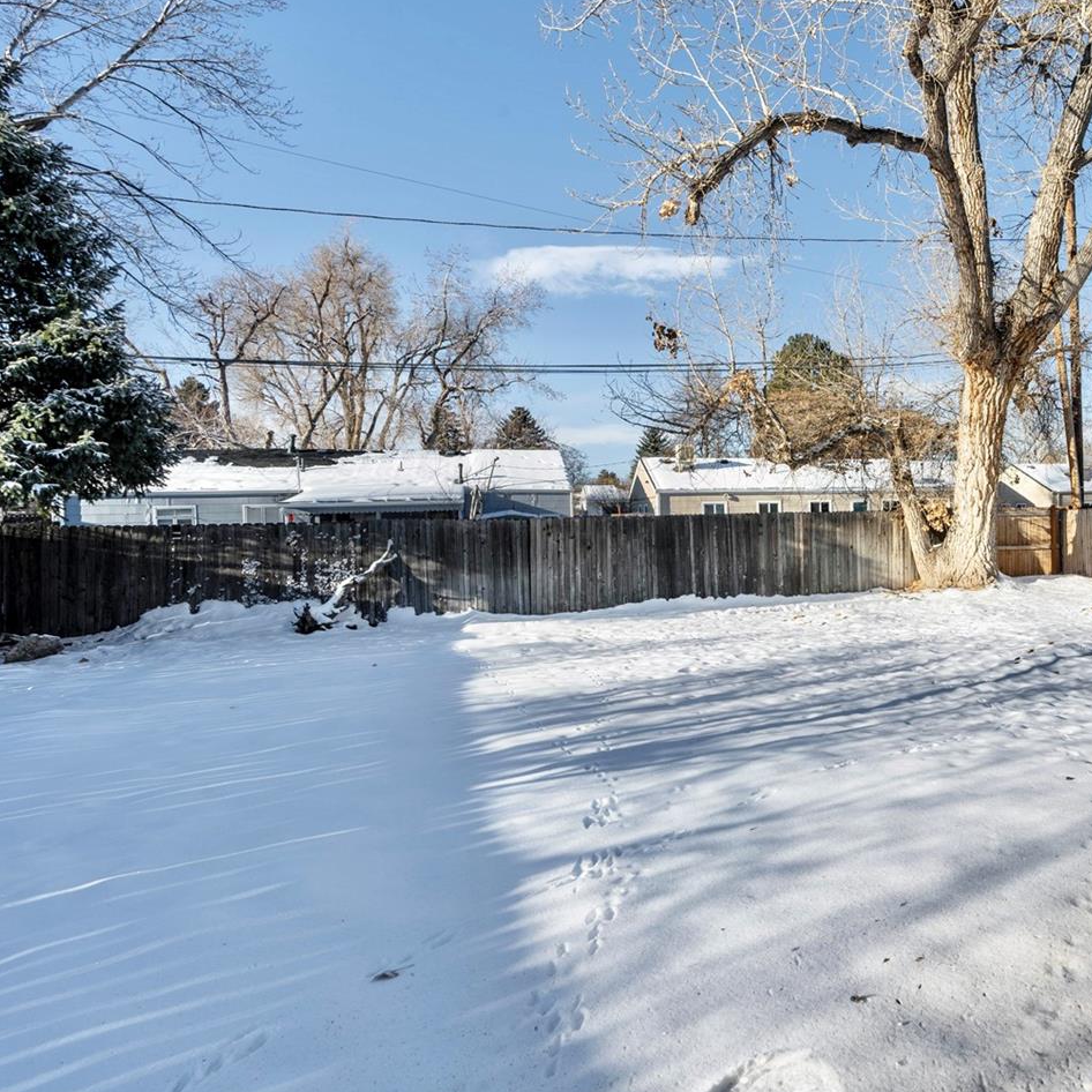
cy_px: 517
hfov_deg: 60.7
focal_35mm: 23
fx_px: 821
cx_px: 904
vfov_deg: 67.2
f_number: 11
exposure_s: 1/160
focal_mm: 16
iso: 64
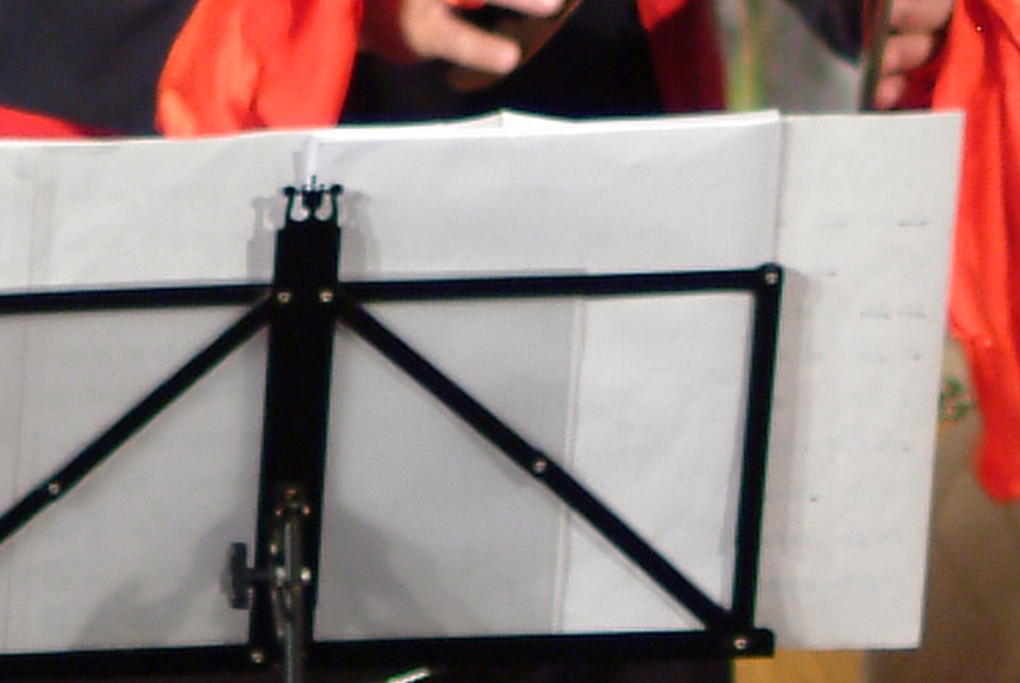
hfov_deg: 1.8
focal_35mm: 1155
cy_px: 172
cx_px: 1947
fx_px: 32761
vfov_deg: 1.2
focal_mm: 133
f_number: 2
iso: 200
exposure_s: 1/180
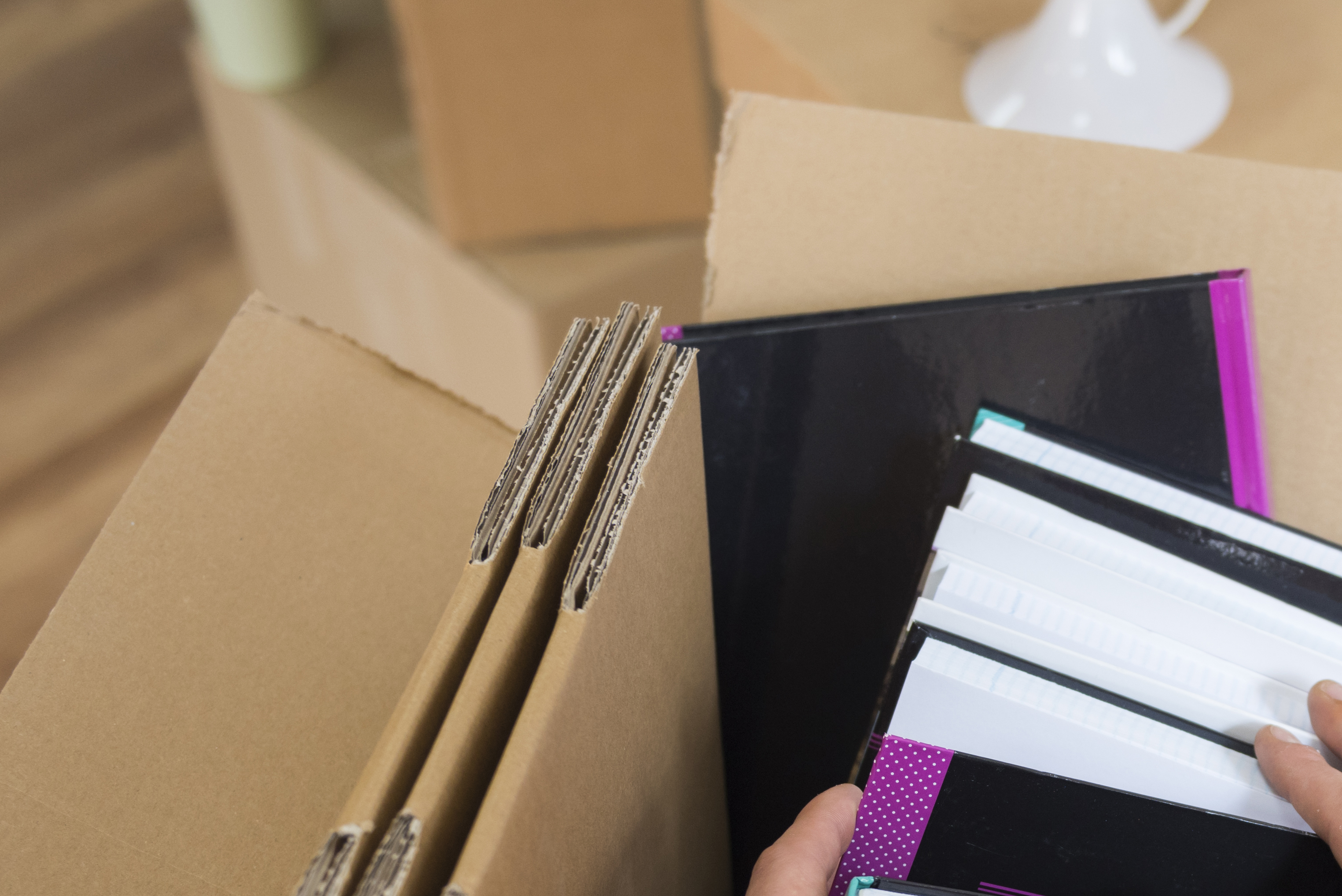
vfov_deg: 19.0
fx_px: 2610
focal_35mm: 70
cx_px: 1150
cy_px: 888
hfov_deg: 28.0
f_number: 2.8
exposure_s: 1/100
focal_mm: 29
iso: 200
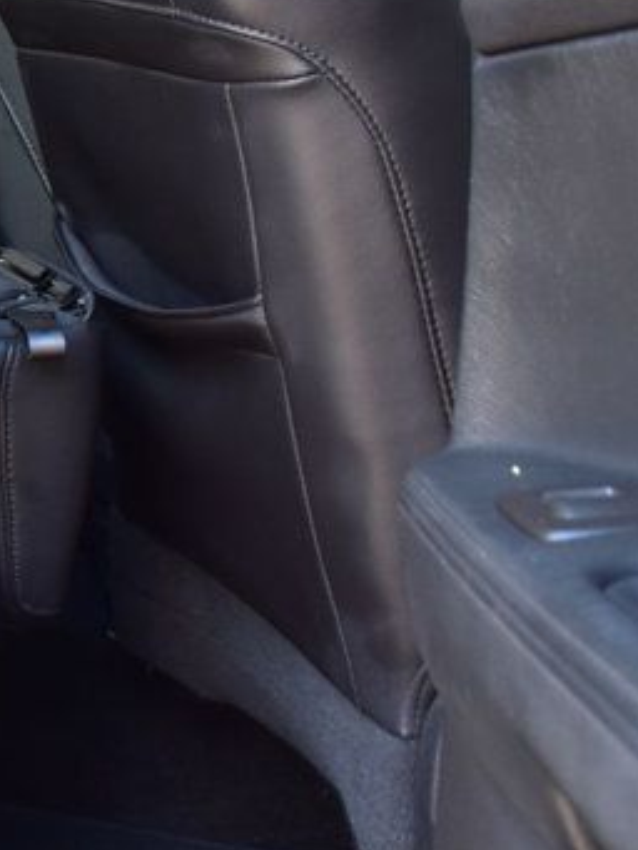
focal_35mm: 78
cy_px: 254
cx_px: -503
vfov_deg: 24.8
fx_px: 1916
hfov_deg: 16.1
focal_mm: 18
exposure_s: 1/25
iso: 400
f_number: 7.1
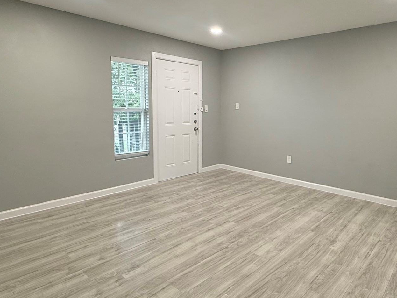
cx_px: 218
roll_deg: +1.0
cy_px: 135
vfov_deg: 58.8
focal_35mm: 23
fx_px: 264
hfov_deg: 73.7
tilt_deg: -4.7
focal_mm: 2.22
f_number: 2.2
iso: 400
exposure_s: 1/120
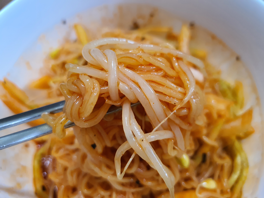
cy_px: 99
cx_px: 132
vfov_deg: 53.1
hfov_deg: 67.3
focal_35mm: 26
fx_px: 198
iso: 200
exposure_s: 1/60
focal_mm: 4.3
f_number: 1.5
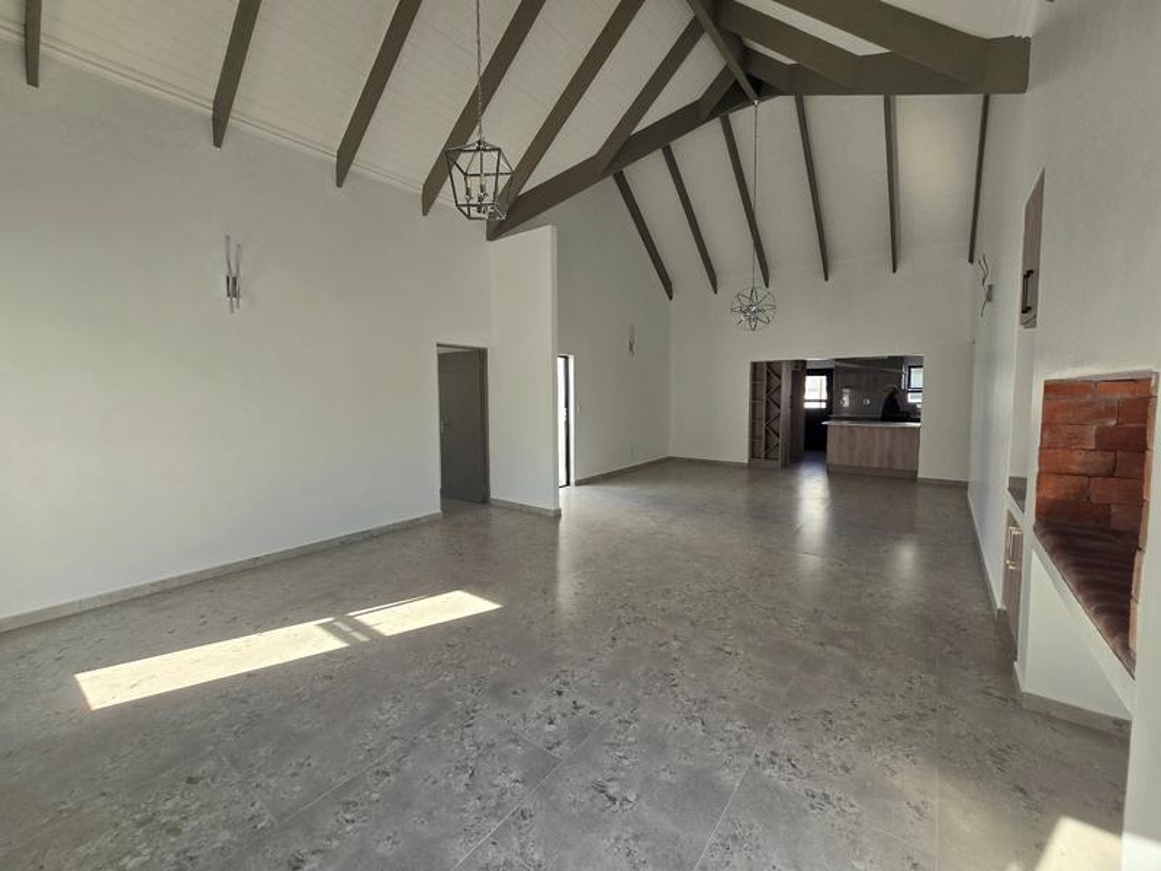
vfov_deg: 89.9
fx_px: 436
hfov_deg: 106.2
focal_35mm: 13
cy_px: 436
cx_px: 580
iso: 50
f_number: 2.2
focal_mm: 2.2
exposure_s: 1/385
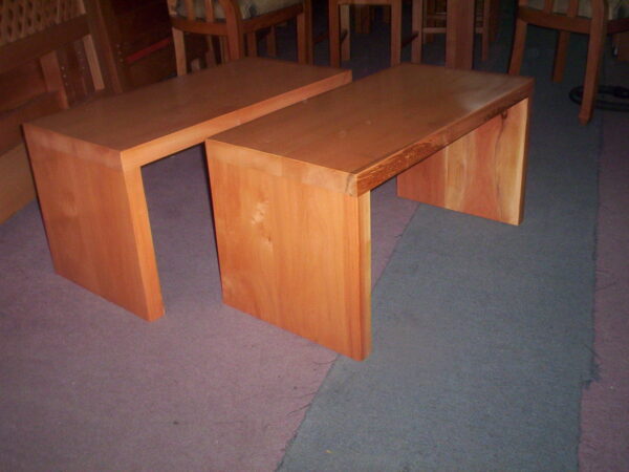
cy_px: 236
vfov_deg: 37.7
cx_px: 314
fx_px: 690
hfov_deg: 49.0
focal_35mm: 38
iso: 140
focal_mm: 4.99
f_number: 4.5
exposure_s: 1/60
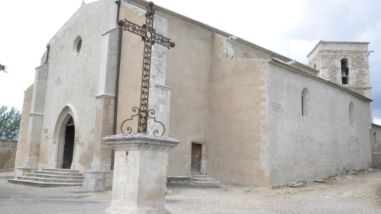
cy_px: 92
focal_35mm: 35
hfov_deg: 56.6
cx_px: 189
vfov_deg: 33.7
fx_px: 354
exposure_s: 1/200
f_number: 25
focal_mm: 22
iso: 3200
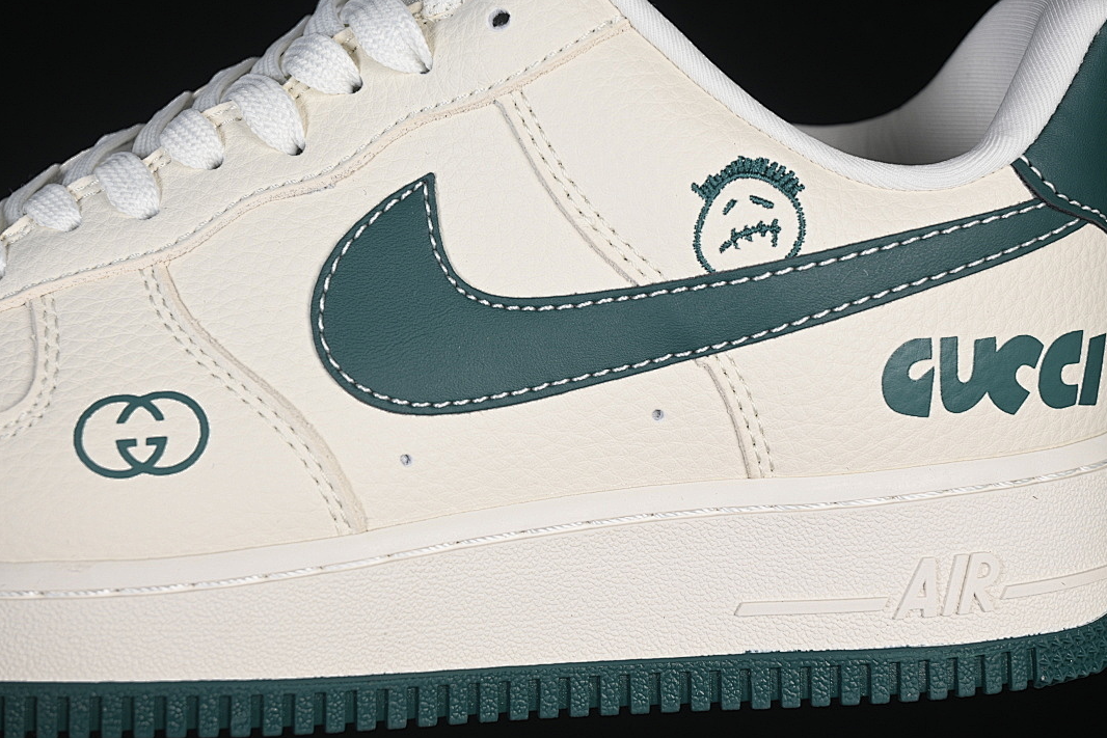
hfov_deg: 26.6
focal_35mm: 76
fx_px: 2337
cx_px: 557
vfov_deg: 18.0
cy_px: 370
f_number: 7.1
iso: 160
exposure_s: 1/80
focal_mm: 50
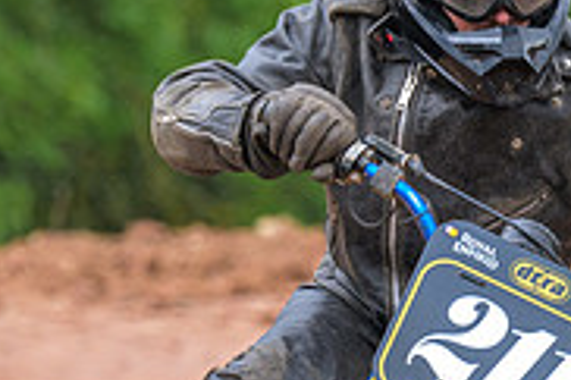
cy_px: 404
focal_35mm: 967
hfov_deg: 2.1
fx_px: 15324
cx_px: 321
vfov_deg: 1.4
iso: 500
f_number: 4
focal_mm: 180
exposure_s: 1/400
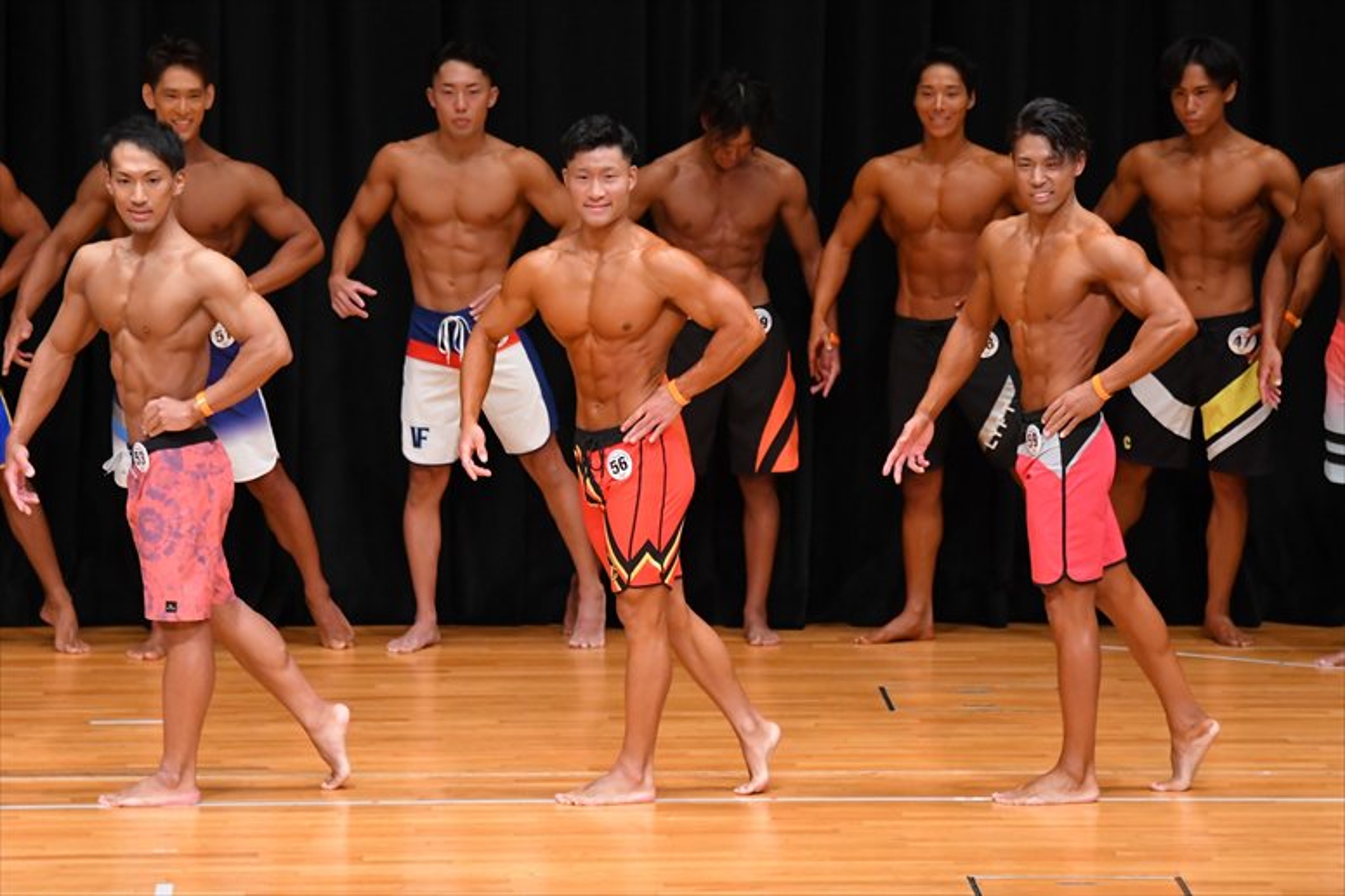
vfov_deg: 5.4
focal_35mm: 255
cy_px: 448
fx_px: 9523
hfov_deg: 8.1
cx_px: 672
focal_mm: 170
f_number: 5.6
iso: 4000
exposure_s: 1/400
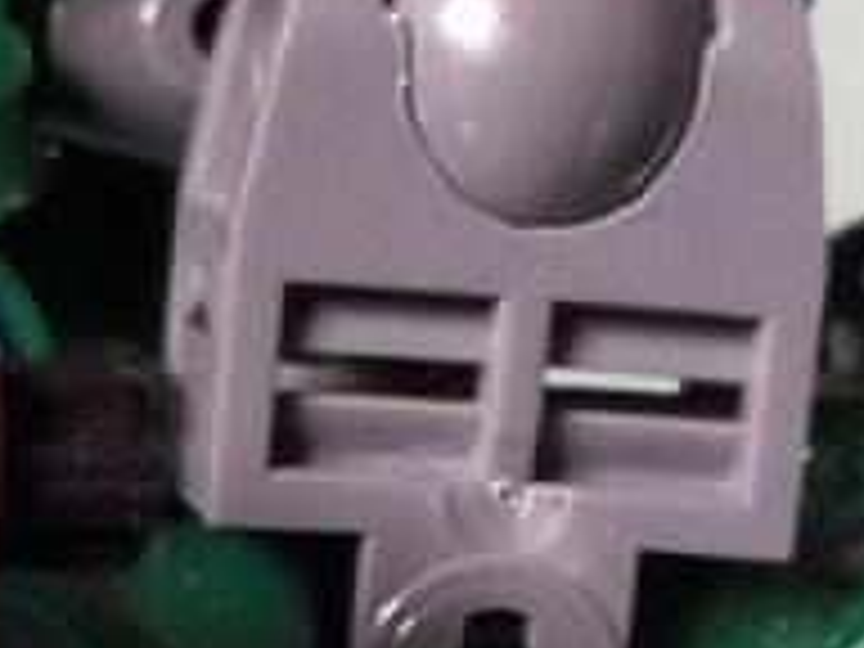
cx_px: 464
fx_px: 4493
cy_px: 914
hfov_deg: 11.0
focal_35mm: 180
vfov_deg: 8.1
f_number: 3.1
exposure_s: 1/8
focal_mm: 6.5
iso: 283
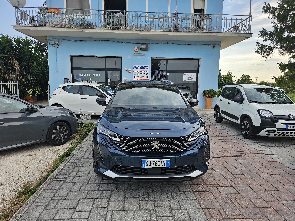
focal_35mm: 23
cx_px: 148
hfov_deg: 73.9
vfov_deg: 58.9
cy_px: 110
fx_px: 196
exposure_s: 1/470
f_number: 1.7
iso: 16
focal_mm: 6.3
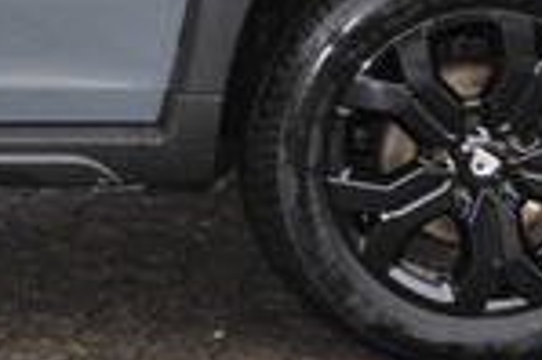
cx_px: -396
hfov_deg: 8.8
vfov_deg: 6.0
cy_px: -265
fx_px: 3399
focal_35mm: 226
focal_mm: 28
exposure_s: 1/200
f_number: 4
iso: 280
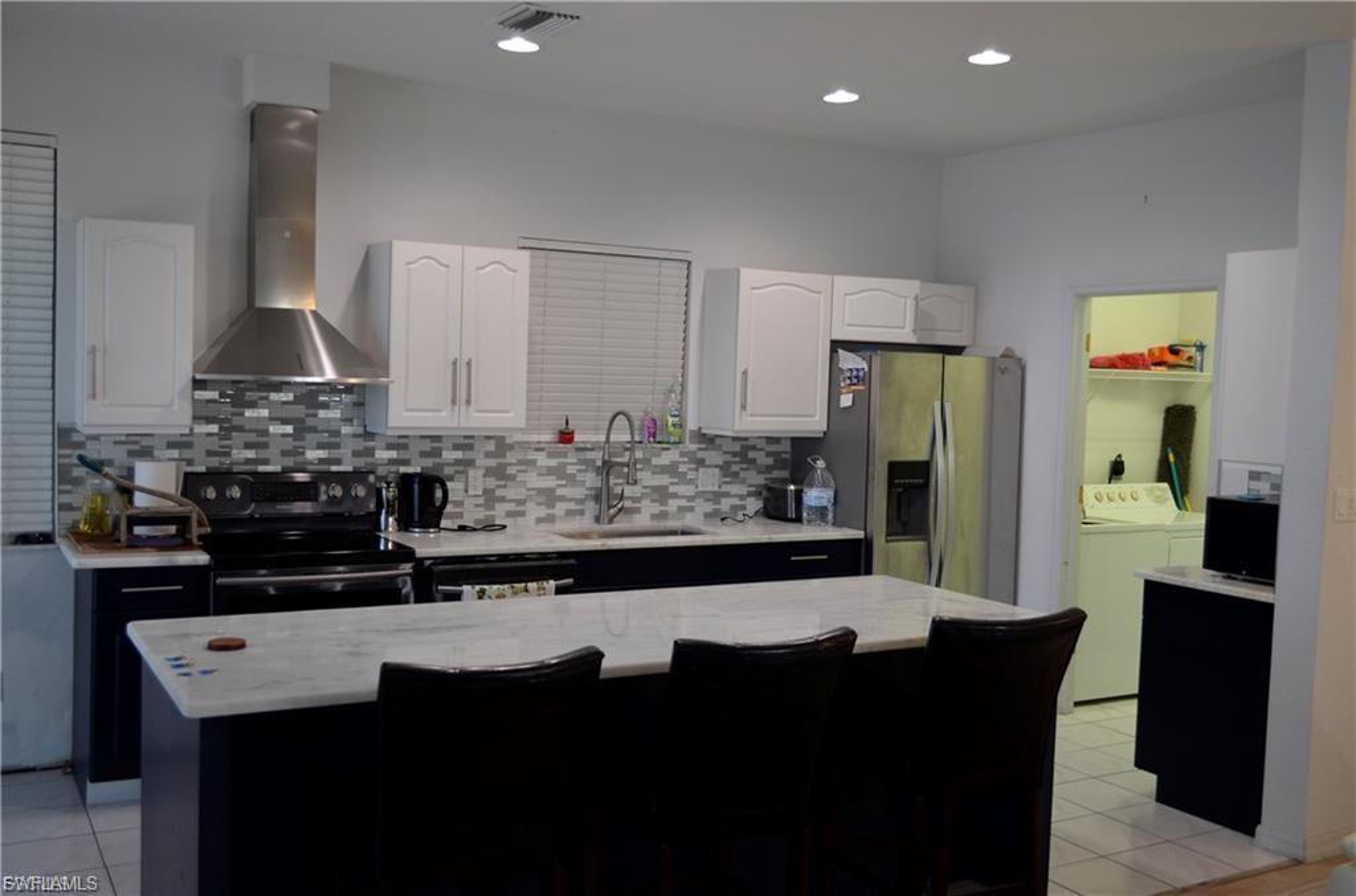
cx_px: 678
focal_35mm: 36
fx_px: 1352
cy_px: 448
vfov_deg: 36.7
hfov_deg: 53.3
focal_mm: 24
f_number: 4
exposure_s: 1/60
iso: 560
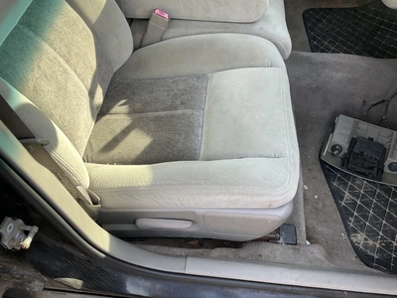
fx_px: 333
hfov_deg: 61.7
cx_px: 198
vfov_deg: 48.2
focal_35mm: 29
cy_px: 149
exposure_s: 1/122
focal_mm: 3
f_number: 1.8
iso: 20
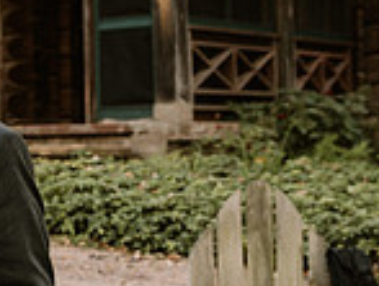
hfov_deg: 13.1
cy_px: 159
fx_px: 1471
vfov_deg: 11.1
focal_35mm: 134
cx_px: -336
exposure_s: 1/320
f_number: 2.8
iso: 250
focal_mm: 29
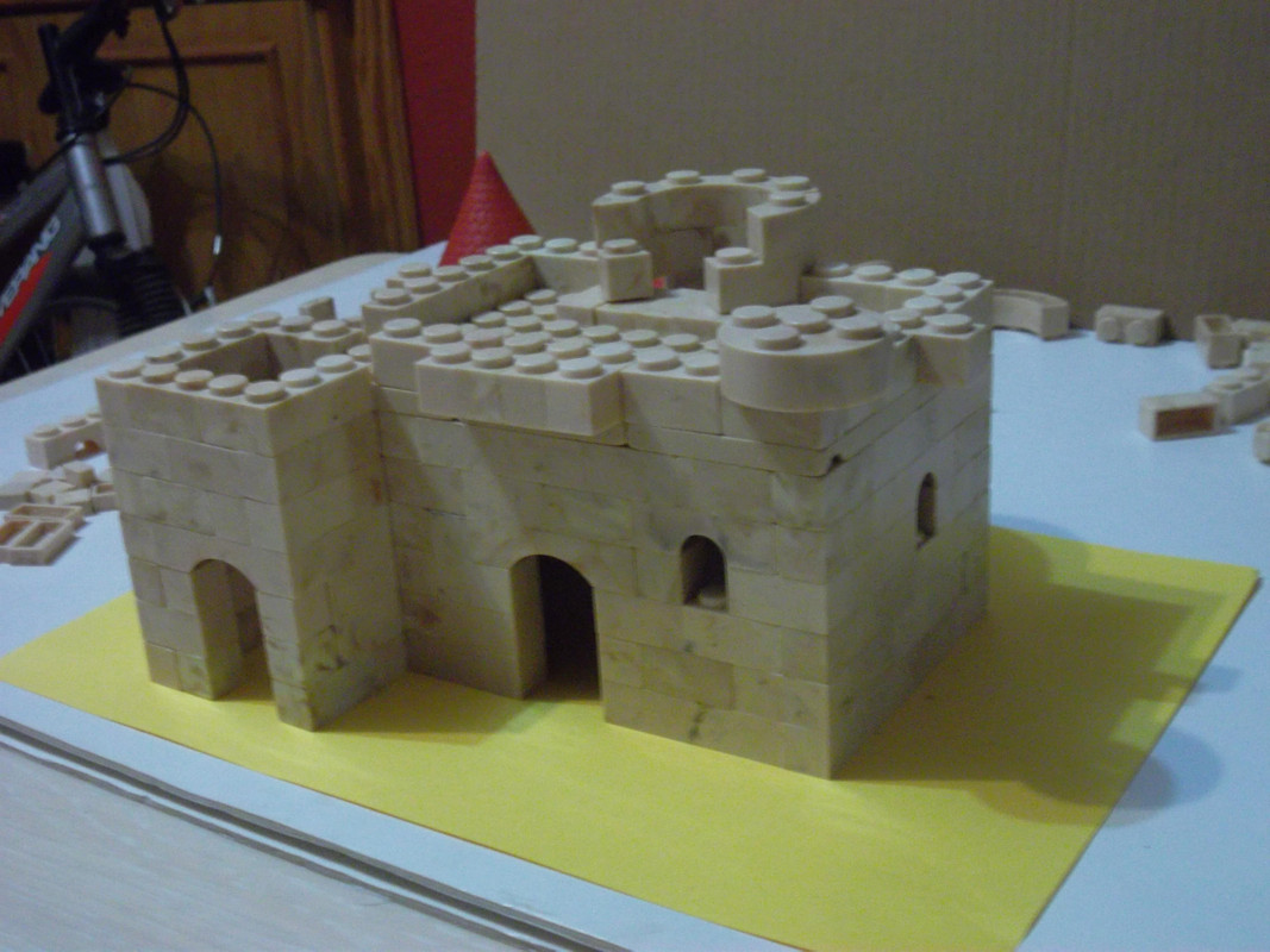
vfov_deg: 32.9
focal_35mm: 44
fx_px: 1614
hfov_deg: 43.0
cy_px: 476
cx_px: 635
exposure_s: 1/6
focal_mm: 7.8
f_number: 4.5
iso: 640
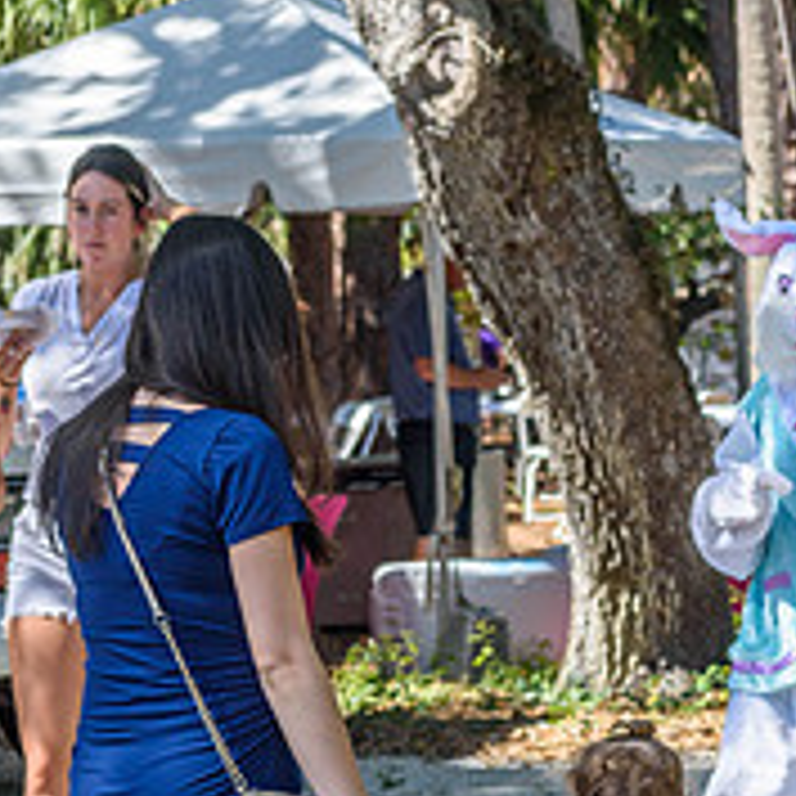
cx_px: 661
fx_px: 5906
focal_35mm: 227
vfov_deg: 7.7
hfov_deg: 7.7
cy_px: 639
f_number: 5.6
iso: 200
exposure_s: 1/500
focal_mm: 70
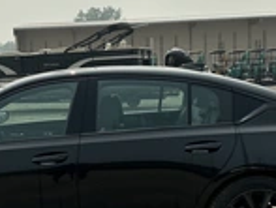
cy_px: 116
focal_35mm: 76
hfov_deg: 25.3
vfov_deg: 19.5
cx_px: 66
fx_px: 607
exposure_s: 1/3788
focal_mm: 3
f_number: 1.8
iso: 25
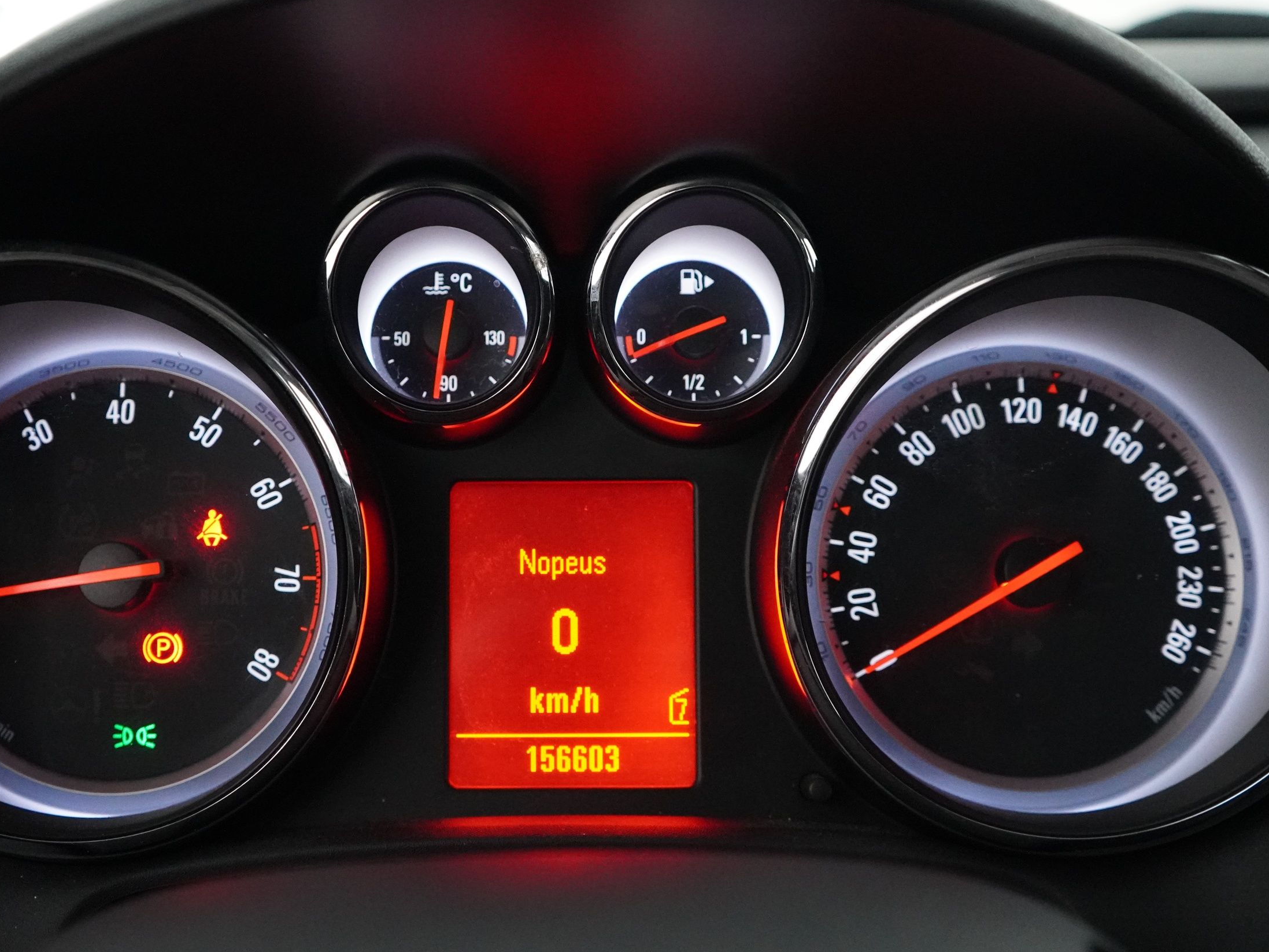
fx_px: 1686
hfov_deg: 41.2
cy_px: 476
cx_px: 571
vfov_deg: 31.5
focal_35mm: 46
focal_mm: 28
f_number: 3.5
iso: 6400
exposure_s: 1/40
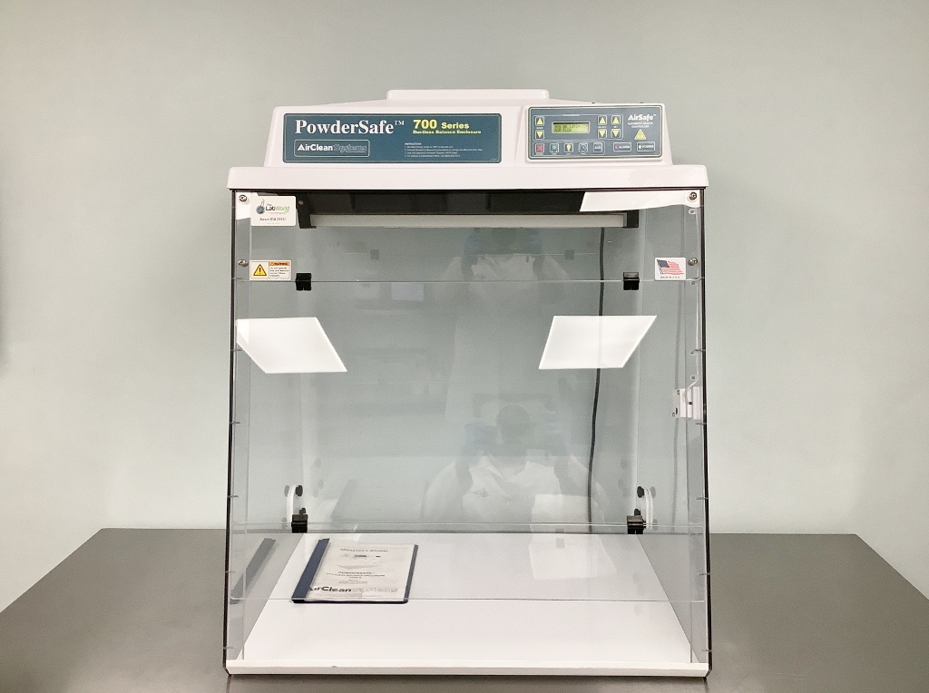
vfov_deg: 45.3
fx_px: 830
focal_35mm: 31
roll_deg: +0.5
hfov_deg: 58.4
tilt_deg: -10.7
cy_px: 346
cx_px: 464
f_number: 2.4
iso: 100
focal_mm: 3.3
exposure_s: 1/60
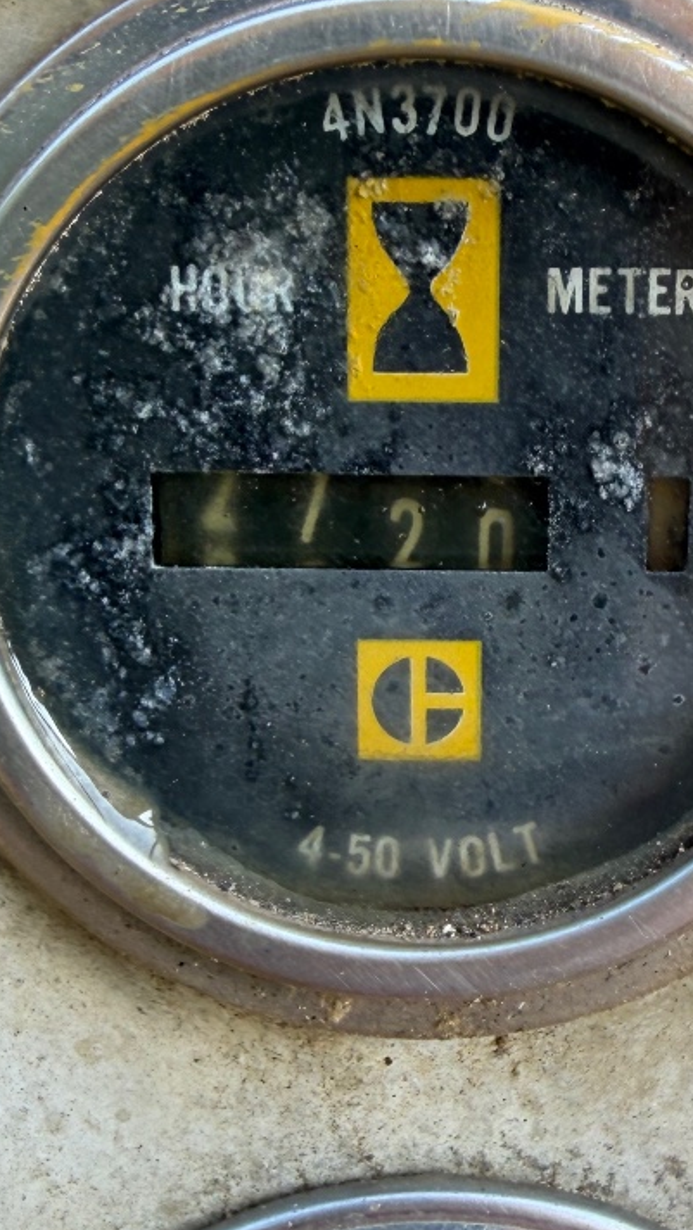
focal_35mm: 53
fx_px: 1730
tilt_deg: -45.5
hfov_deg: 22.6
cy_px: 728
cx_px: 468
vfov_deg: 39.0
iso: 40
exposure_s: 1/161
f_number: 2.2
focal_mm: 2.22
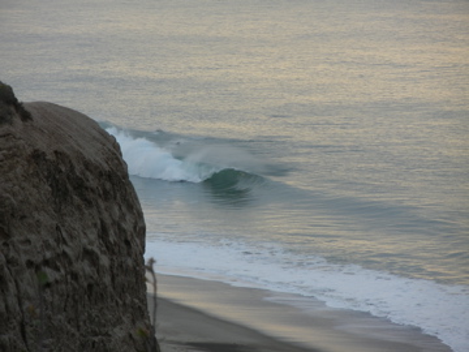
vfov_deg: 5.7
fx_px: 3550
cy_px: 176
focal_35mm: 262
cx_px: 234
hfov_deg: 7.6
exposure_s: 1/86.2
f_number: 5.1
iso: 160
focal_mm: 47.2
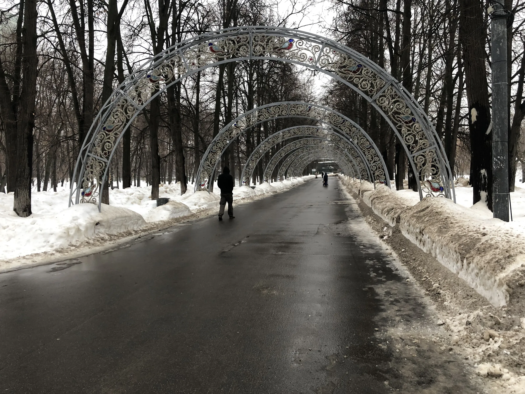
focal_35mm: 28
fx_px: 425
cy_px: 197
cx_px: 262
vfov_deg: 49.7
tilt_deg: -2.9
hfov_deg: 63.4
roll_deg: +0.5
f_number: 1.8
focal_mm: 4
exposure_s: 1/33
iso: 25
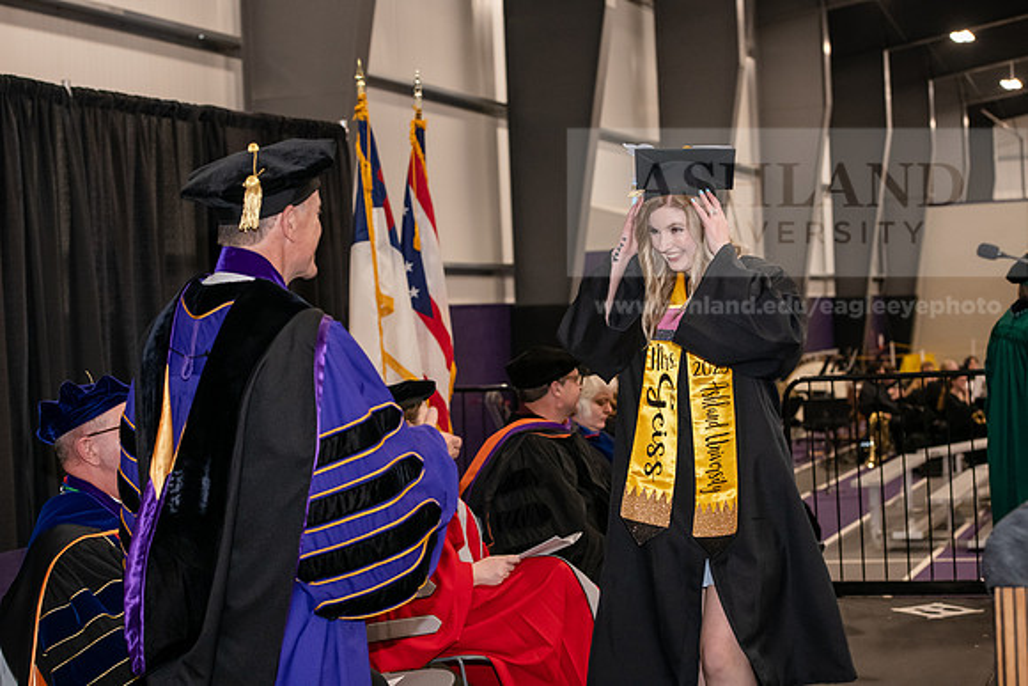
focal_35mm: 70
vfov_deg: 19.5
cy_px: 343
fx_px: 1999
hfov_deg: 28.8
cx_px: 514
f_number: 5
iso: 2500
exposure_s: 1/200
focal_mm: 70
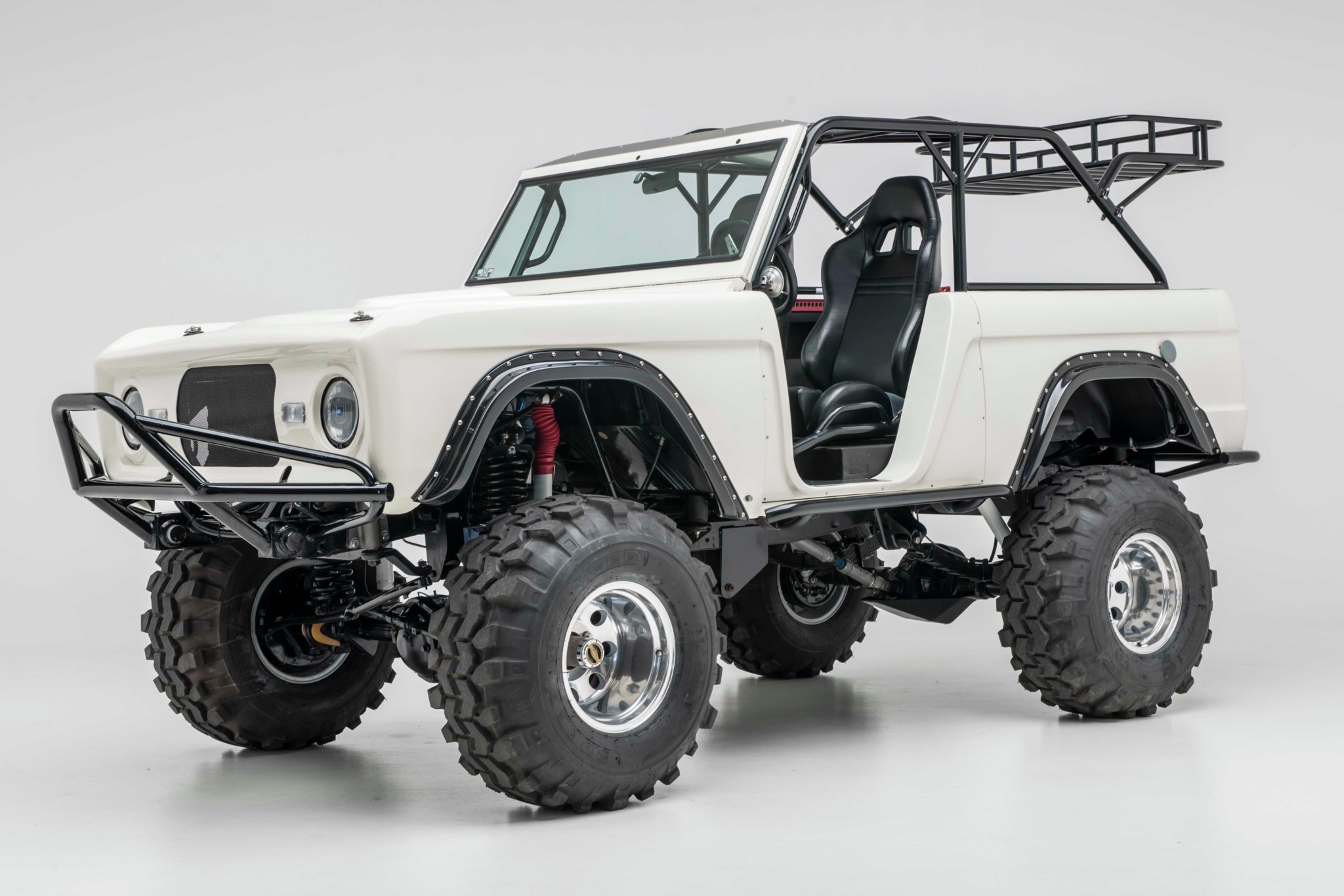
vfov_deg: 24.2
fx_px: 2090
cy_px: 448
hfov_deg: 35.6
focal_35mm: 56
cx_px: 672
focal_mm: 56
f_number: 9
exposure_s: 1/100
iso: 200
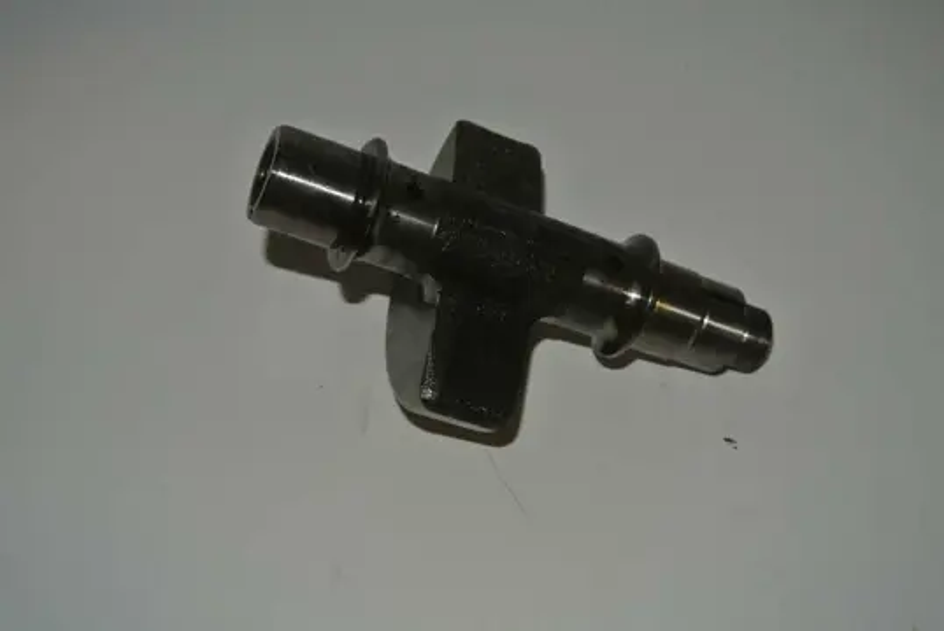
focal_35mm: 49
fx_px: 1286
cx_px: 472
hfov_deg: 40.3
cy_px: 316
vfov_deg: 27.6
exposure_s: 1/60
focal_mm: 18.2
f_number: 4.5
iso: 200
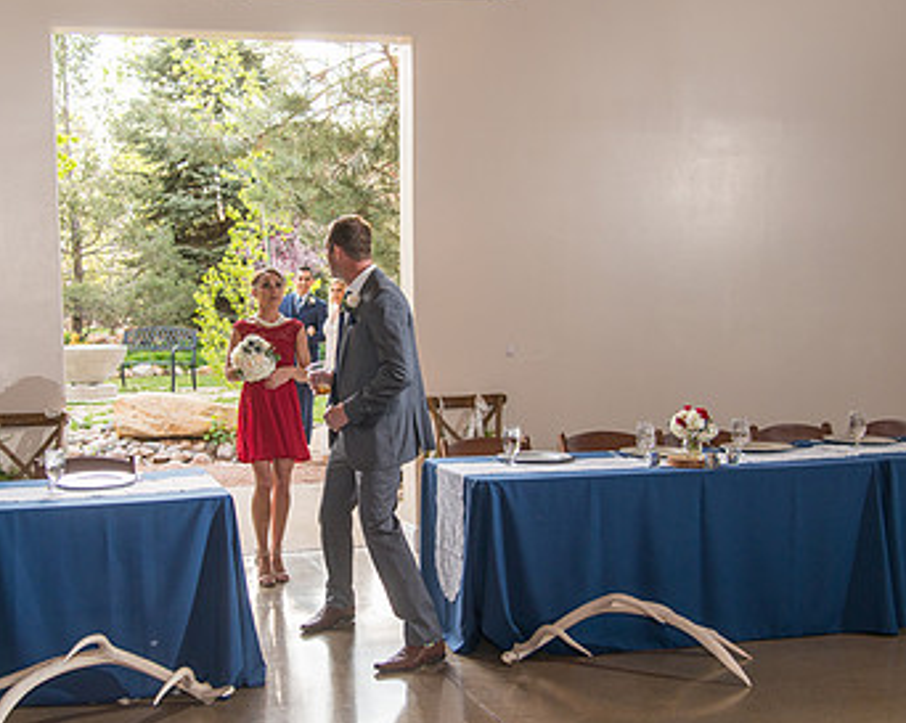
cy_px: 396
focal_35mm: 51
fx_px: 1366
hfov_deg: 36.5
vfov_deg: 29.6
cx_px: 342
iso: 400
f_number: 4
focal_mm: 32
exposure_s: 1/200
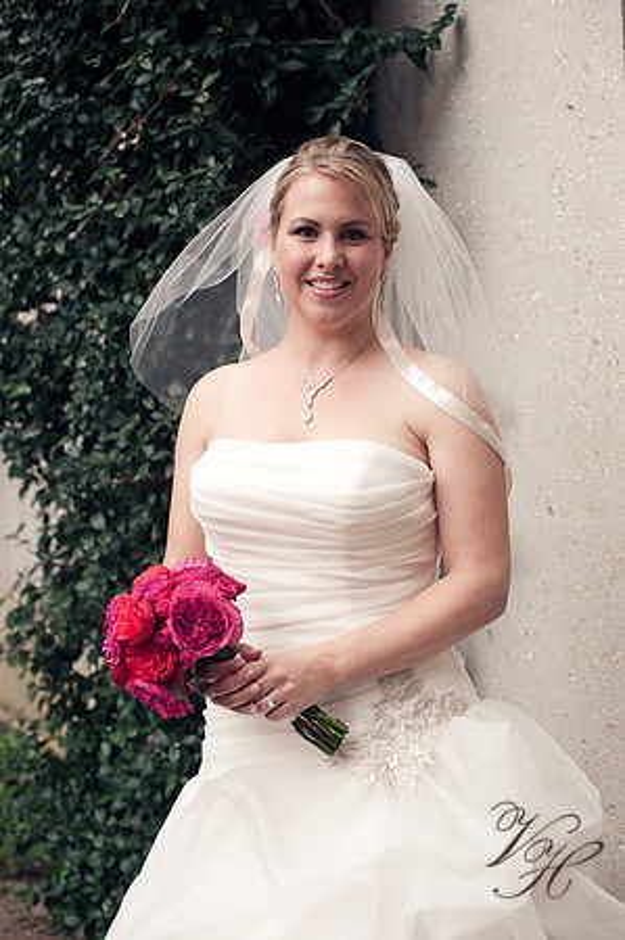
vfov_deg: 39.6
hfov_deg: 26.9
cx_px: 312
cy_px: 470
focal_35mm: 50
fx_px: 1305
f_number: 3.2
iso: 400
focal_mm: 50
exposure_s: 1/250
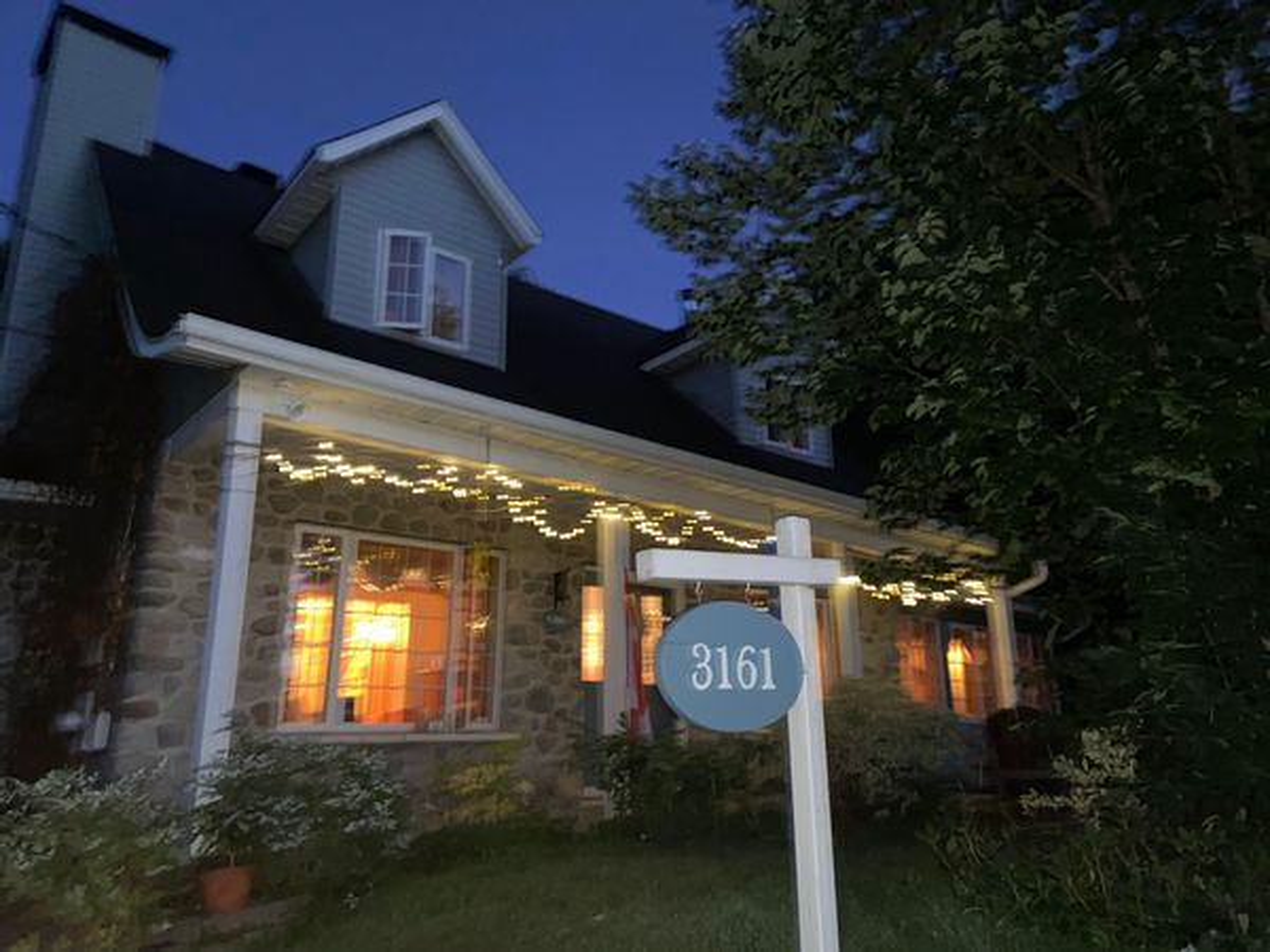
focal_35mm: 26
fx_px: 954
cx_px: 635
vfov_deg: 53.1
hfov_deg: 67.3
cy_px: 476
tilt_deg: +17.6
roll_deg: +0.8
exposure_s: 1/4
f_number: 1.8
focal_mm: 4.25
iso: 500
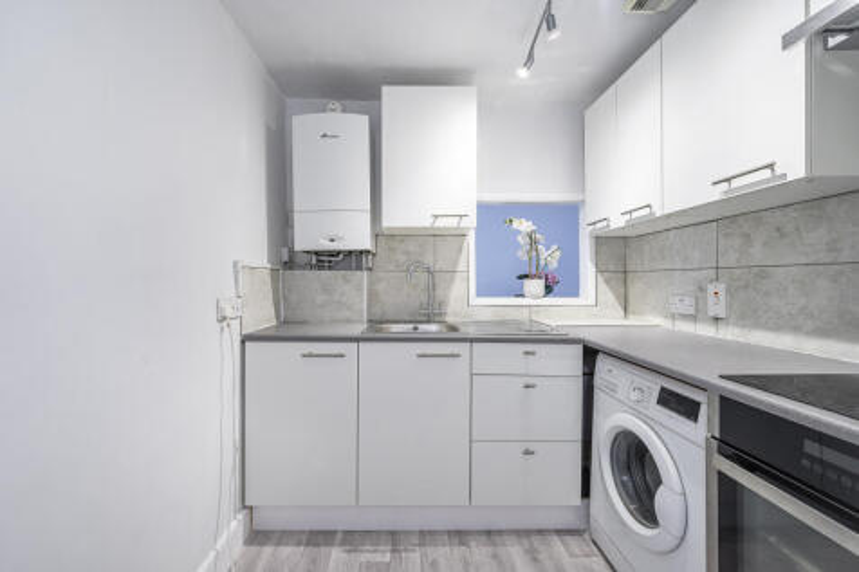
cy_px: 286
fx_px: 310
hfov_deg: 108.3
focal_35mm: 13
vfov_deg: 85.4
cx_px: 430
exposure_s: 1/8
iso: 250
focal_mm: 13
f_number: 7.1
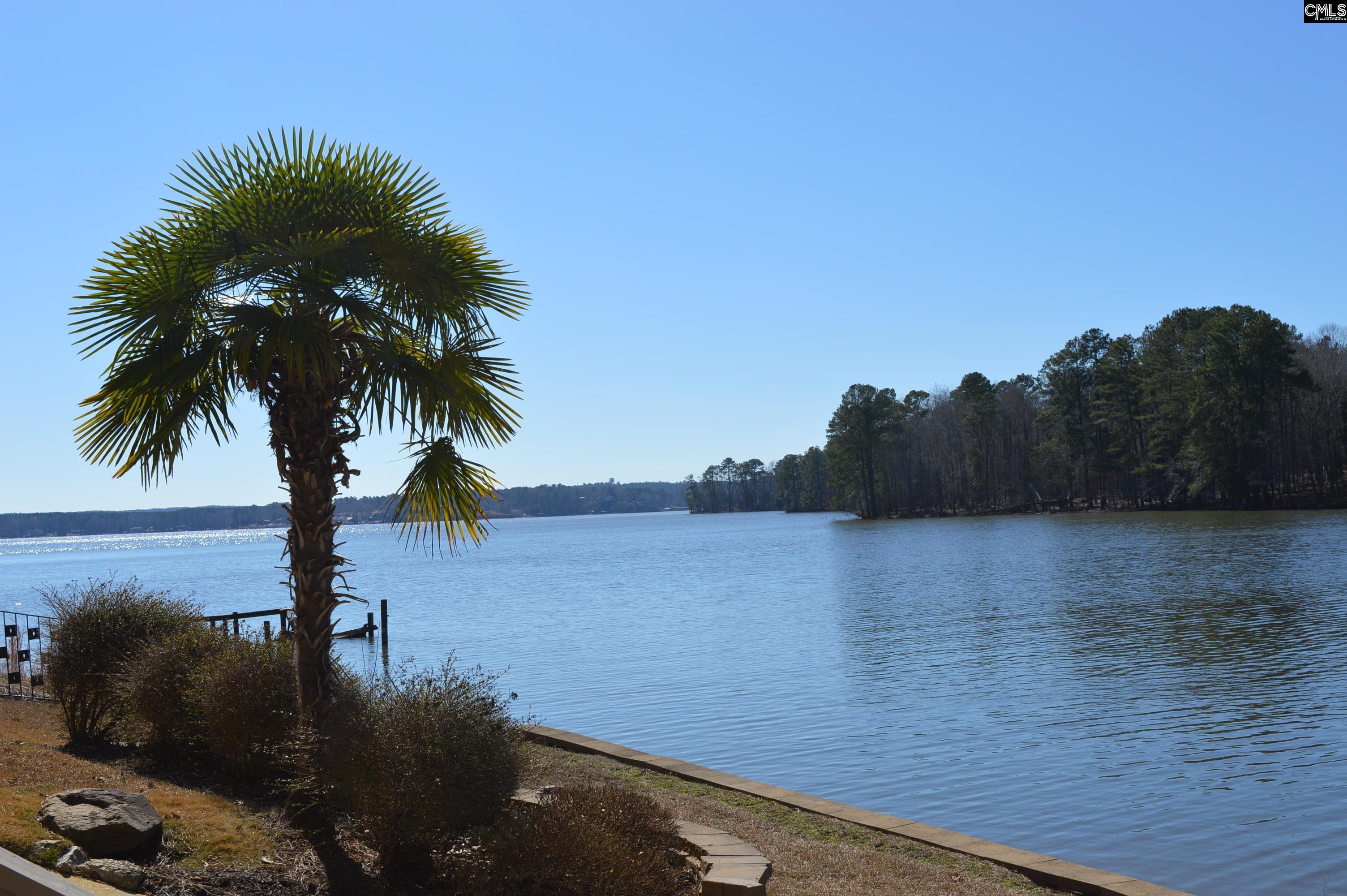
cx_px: 674
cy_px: 448
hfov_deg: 45.0
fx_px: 1626
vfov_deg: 30.8
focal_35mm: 44
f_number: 10
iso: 100
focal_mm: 29
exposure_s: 1/400
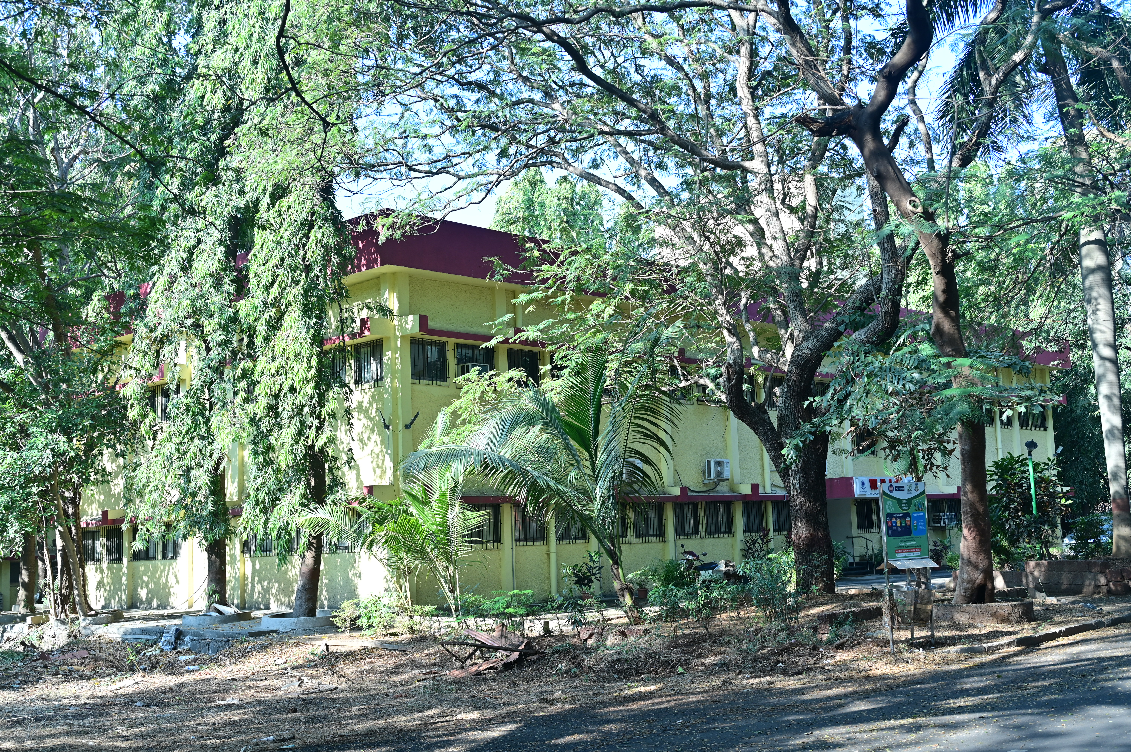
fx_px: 1319
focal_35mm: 42
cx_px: 566
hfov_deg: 46.4
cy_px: 376
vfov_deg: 31.9
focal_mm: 42
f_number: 4
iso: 125
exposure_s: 1/200
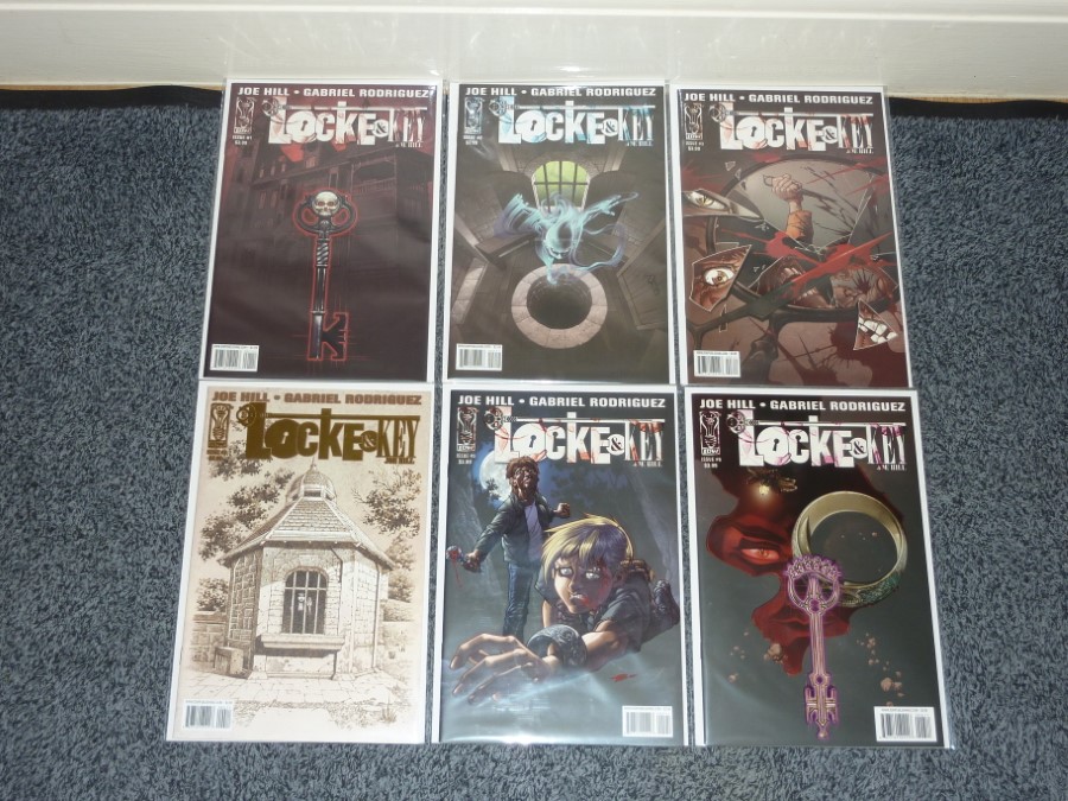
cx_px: 534
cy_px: 400
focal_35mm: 42
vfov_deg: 34.3
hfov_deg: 44.8
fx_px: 1296
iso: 100
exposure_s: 1/30
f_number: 3.7
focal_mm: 6.9
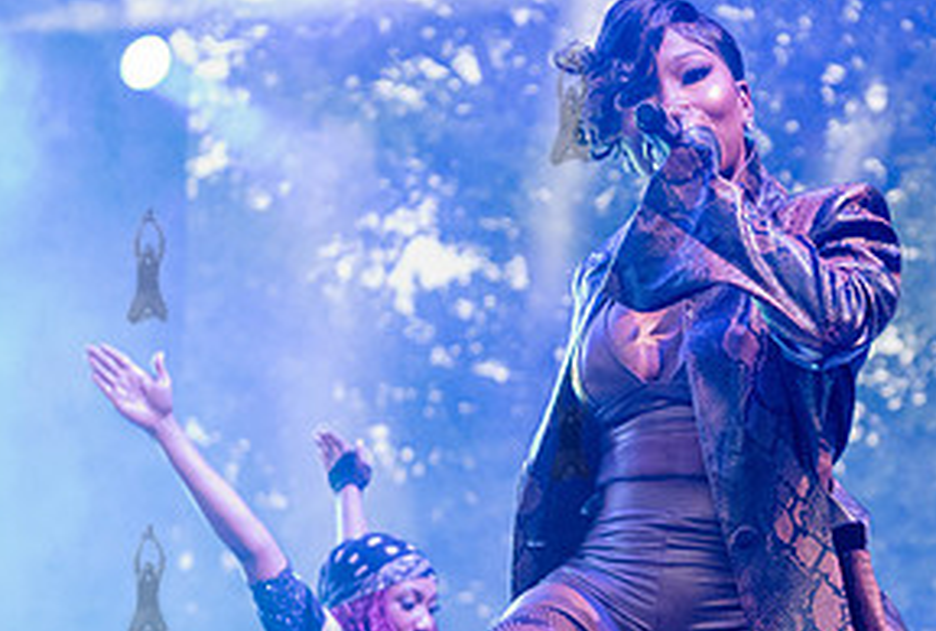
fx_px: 3391
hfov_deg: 15.6
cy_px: 376
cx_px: 704
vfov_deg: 10.6
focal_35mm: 130
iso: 6400
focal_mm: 55
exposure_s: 1/320
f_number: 3.5
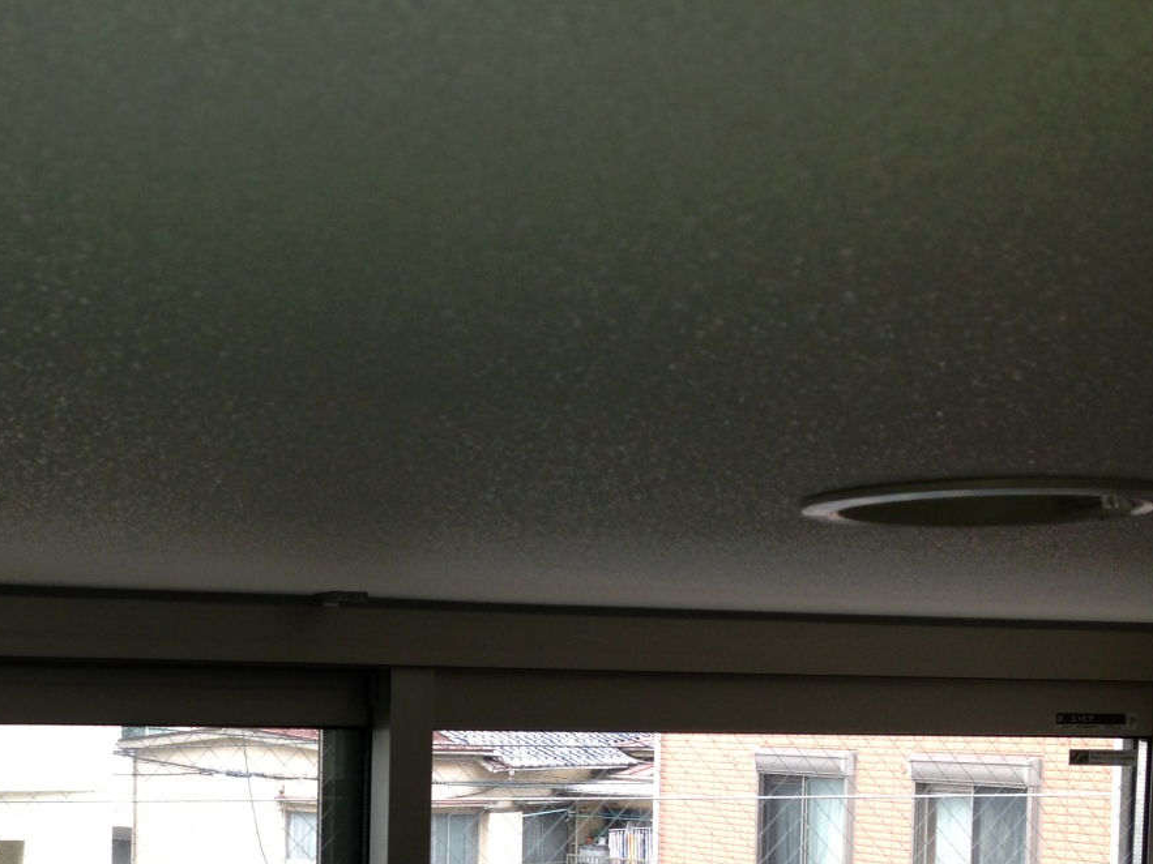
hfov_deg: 31.0
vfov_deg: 23.3
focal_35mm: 61
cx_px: 264
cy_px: 797
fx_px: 2032
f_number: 2.4
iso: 64
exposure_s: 1/145
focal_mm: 4.13
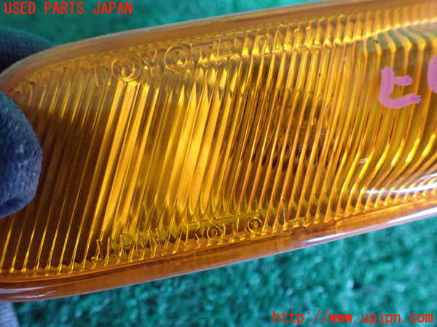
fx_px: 379
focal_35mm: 30
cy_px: 164
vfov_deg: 46.8
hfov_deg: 60.0
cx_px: 218
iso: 800
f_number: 2.3
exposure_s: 1/50
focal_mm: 5.4
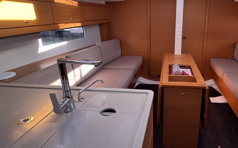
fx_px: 149
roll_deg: +0.5
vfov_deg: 52.0
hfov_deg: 74.4
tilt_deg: -12.3
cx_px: 162
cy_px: 49
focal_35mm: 23
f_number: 2.2
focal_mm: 2.22
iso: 160
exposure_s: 1/99
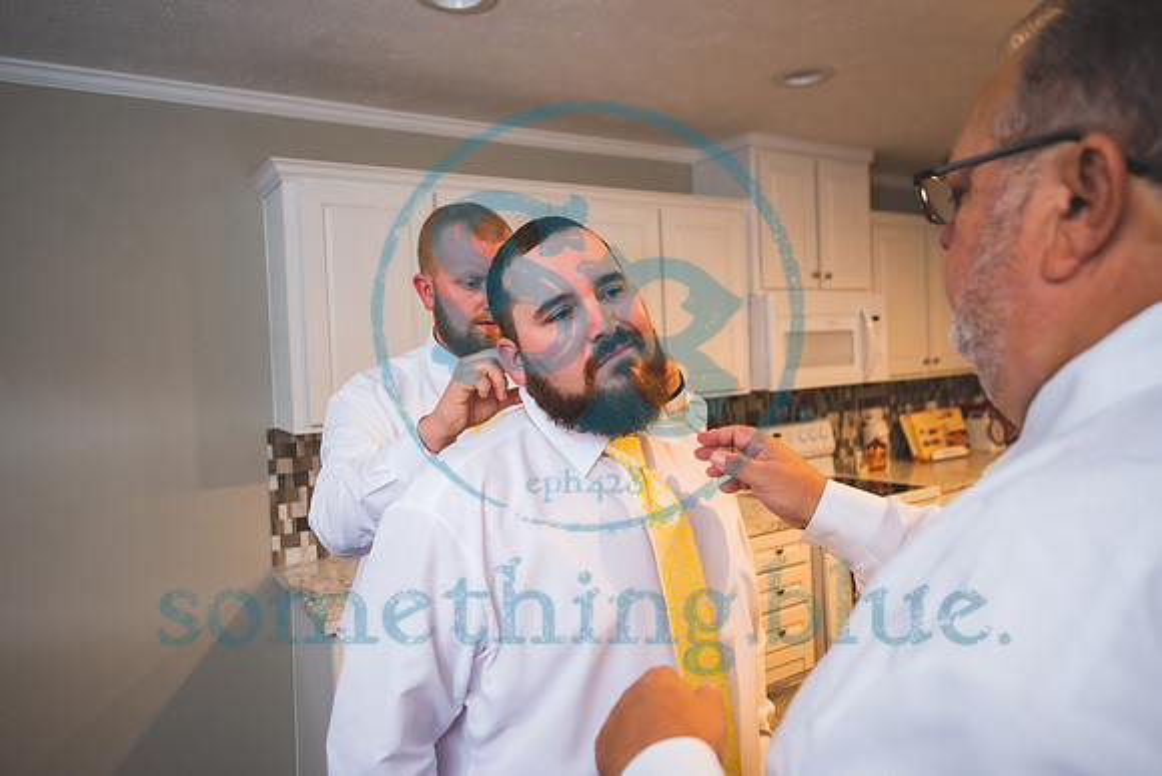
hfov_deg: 73.7
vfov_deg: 53.2
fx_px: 775
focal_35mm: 24
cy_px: 388
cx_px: 581
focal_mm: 24
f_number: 2.8
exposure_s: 1/200
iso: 2000
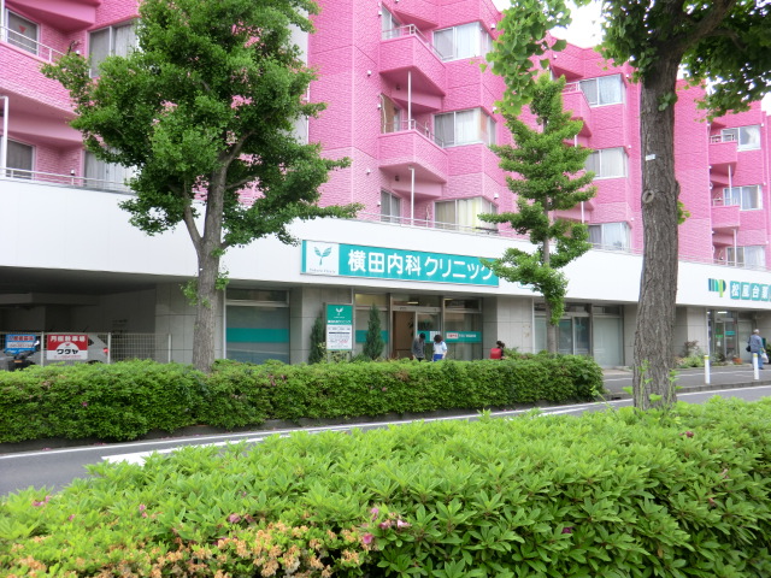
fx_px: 646
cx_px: 386
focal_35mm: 29
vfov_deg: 48.2
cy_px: 289
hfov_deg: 61.7
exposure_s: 1/125
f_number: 3.5
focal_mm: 5.2
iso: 80
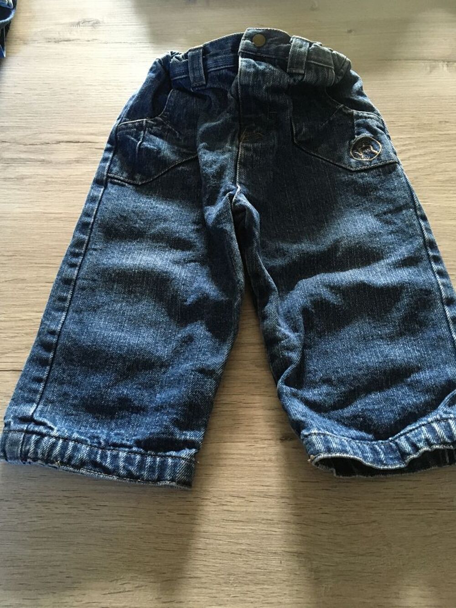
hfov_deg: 48.2
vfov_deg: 61.7
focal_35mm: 29
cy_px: 304
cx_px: 228
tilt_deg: -61.4
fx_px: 509
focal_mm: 4.15
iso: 200
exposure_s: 1/17
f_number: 2.2
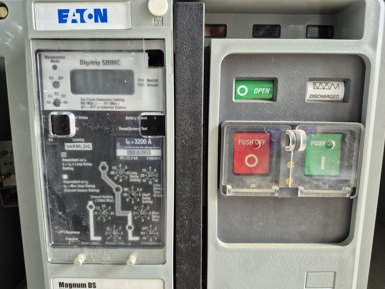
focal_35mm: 23
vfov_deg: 58.9
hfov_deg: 73.9
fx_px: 256
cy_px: 144
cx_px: 192
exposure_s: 1/120
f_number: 1.8
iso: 400
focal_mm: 5.4
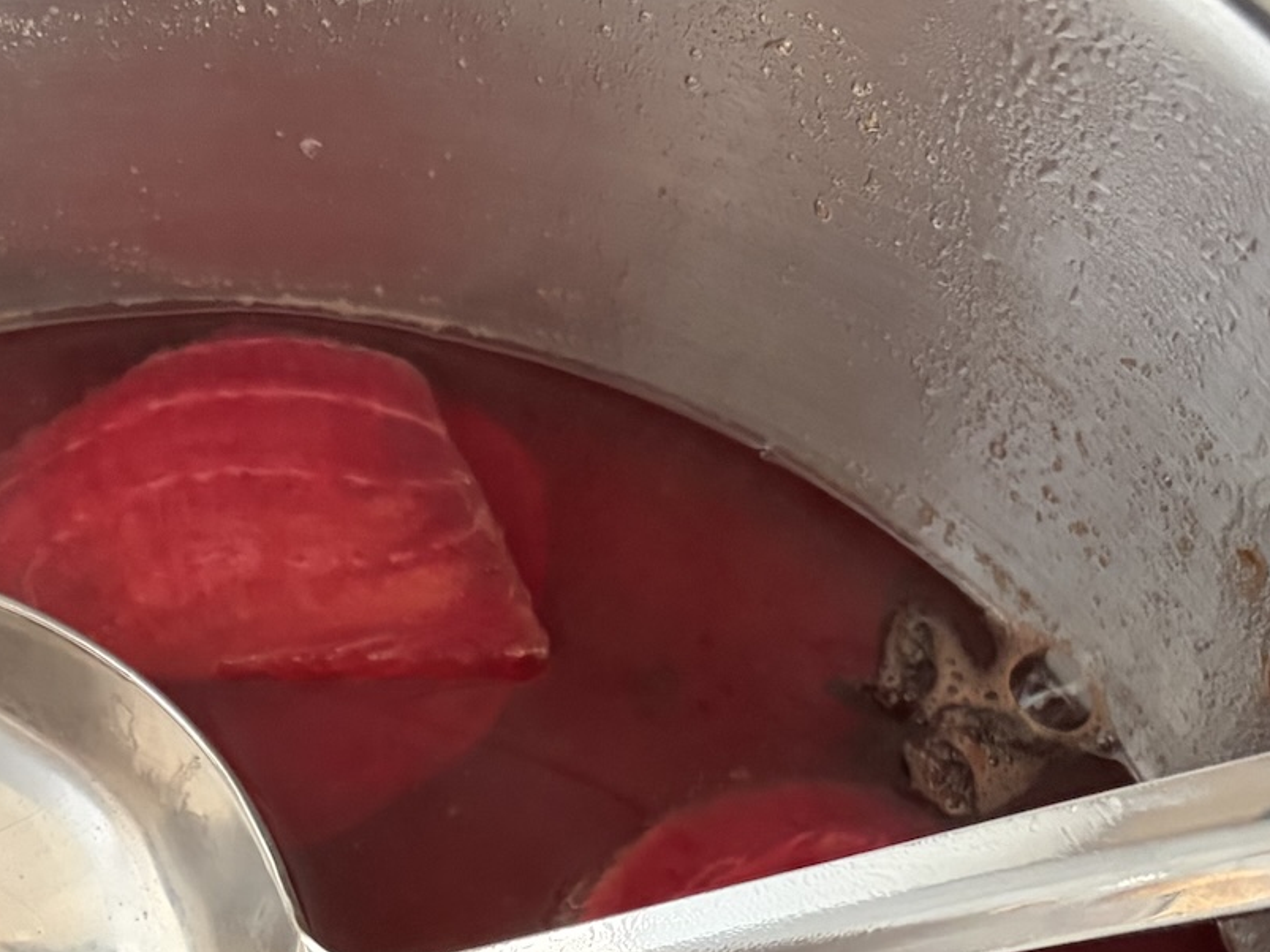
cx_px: 347
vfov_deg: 18.7
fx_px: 2715
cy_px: 1175
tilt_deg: -65.9
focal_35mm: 74
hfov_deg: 26.1
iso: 500
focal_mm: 5.96
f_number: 1.6
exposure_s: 1/56
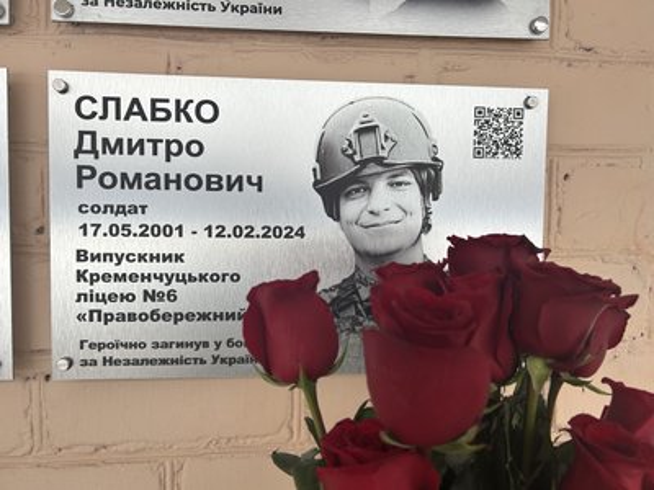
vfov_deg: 53.1
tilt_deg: -1.7
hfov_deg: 67.3
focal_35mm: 26
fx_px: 491
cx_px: 327
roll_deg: +0.2
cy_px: 245
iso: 40
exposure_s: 1/212
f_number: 1.5
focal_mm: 5.7
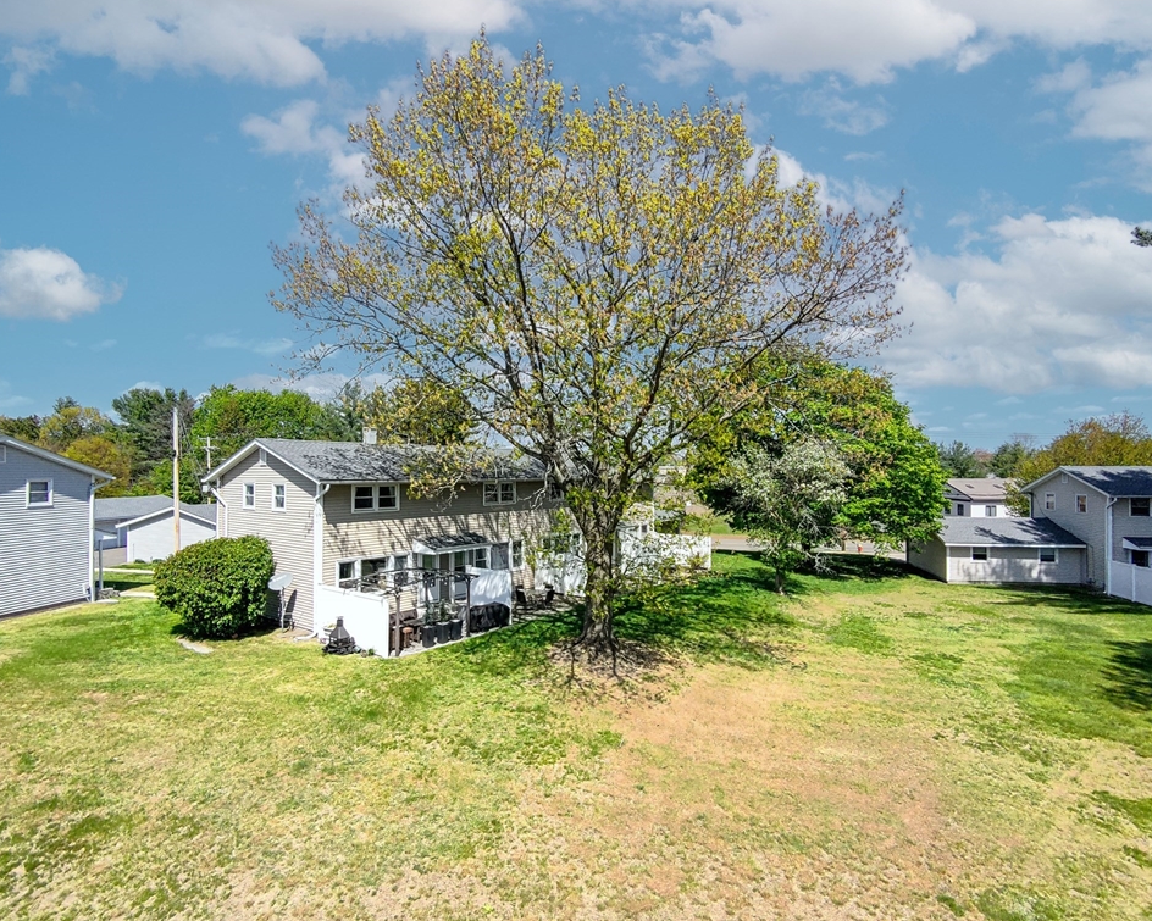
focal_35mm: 18
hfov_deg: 86.4
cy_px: 465
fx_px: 614
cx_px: 567
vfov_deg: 73.8
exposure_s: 1/1100
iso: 100
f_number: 2.8
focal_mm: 17
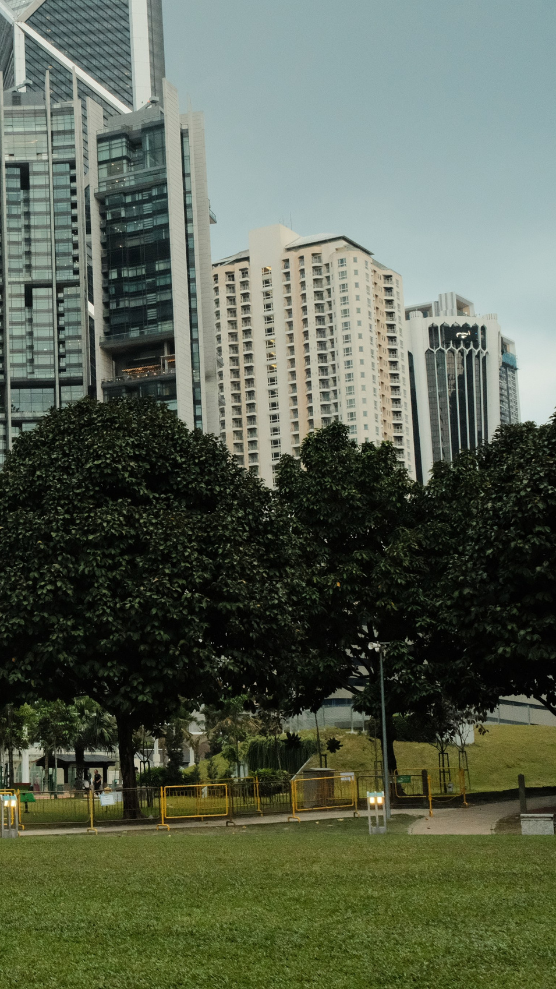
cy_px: 496
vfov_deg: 34.9
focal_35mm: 60
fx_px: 1573
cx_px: -188
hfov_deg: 18.5
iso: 6400
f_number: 6.4
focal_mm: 25
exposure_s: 1/250
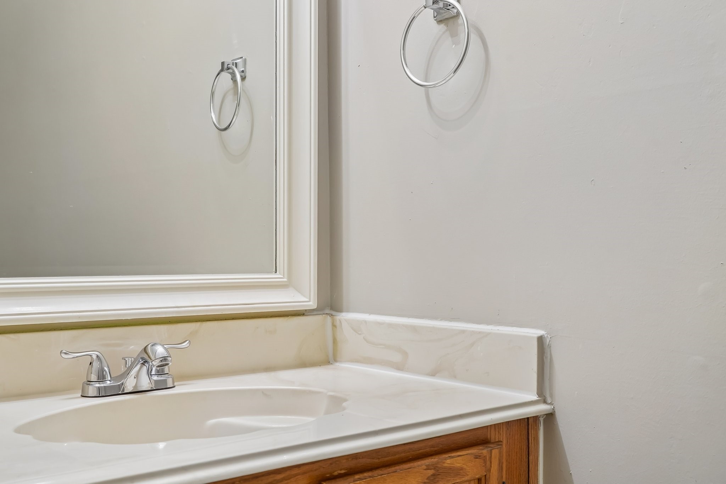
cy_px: 242
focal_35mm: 39
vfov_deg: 34.2
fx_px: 786
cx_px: 363
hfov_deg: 49.6
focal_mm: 39
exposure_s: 1/20
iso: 500
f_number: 8
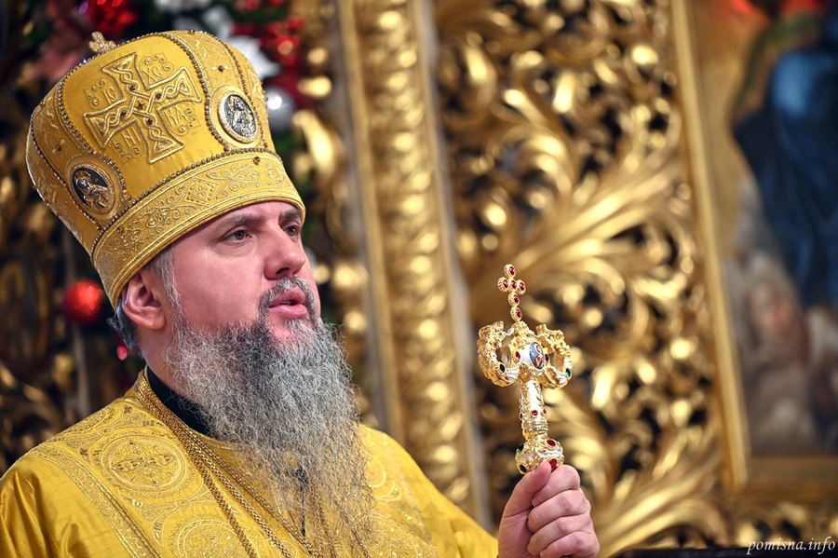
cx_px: 419
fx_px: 4188
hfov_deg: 11.4
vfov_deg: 7.6
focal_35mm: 180
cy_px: 279
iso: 2500
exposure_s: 1/125
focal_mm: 180
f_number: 2.8
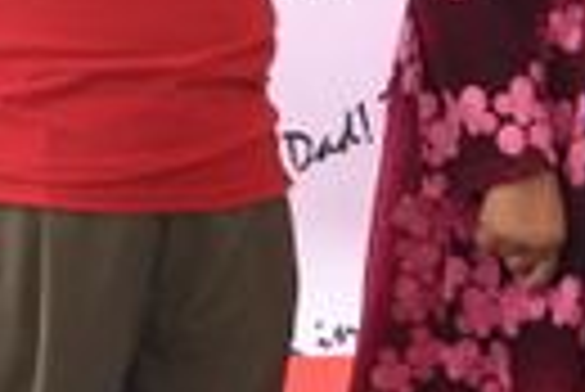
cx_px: 788
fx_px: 3595
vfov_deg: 6.2
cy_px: -149
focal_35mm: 221
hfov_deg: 9.1
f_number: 4
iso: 500
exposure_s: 1/250
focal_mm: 30
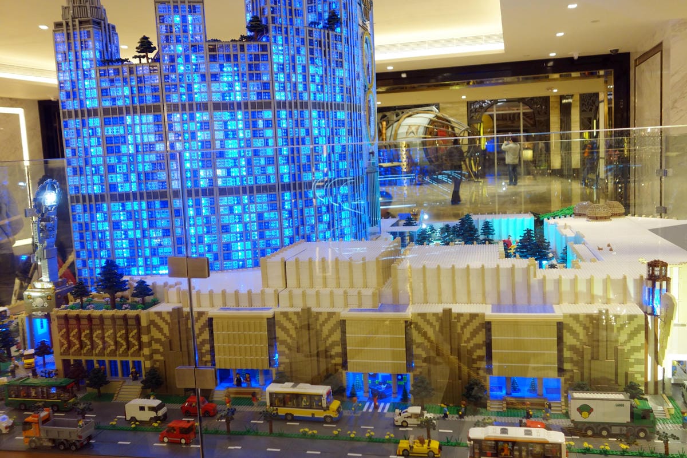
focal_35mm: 35
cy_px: 229
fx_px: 668
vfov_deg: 37.9
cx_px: 344
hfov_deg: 54.4
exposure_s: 1/40
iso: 400
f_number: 2.8
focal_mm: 12.94
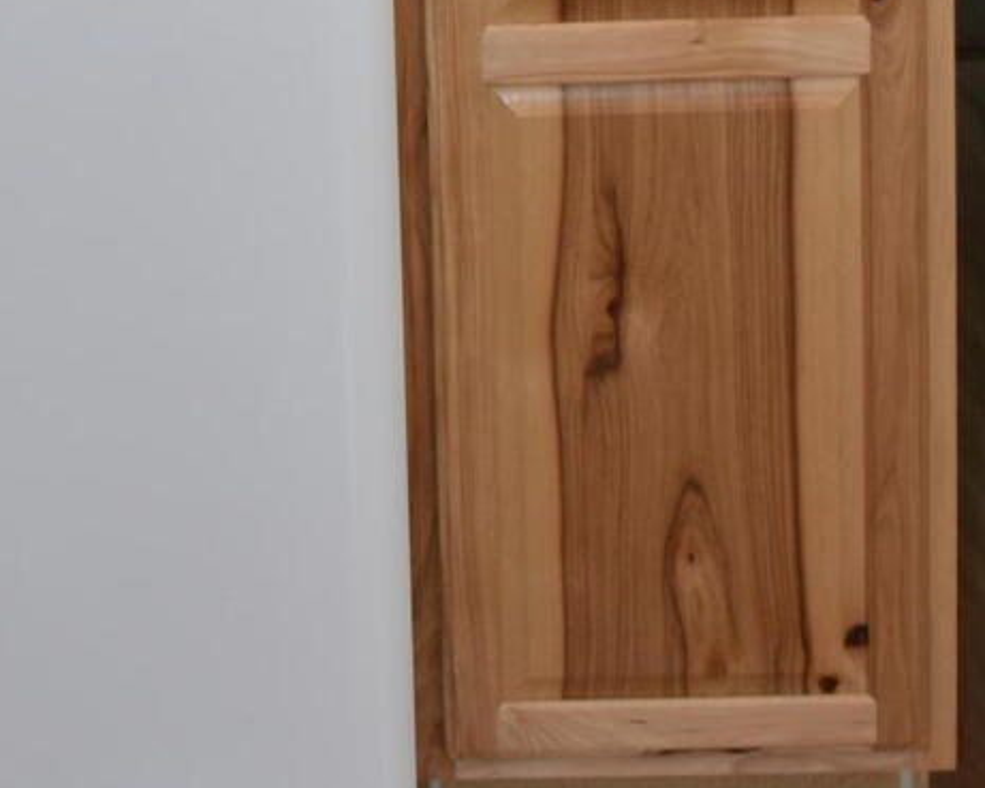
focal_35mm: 110
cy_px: -660
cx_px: -31
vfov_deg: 12.7
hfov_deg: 17.0
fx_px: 3207
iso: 200
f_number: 4.5
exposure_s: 1/80
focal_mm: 18
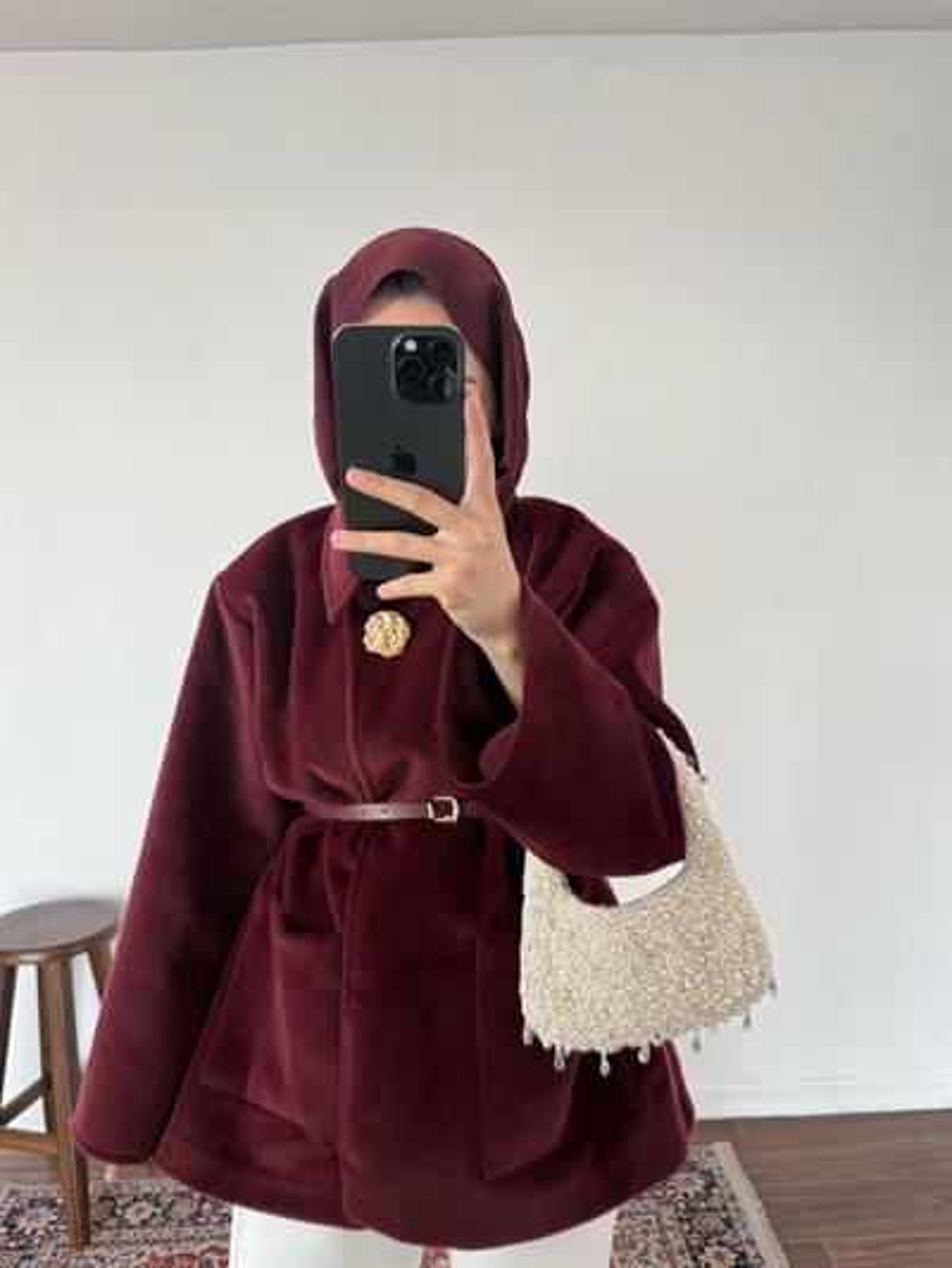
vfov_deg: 71.6
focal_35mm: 24
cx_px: 476
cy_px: 634
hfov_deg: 56.8
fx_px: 880
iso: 200
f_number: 1.78
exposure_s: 1/67
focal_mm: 6.76
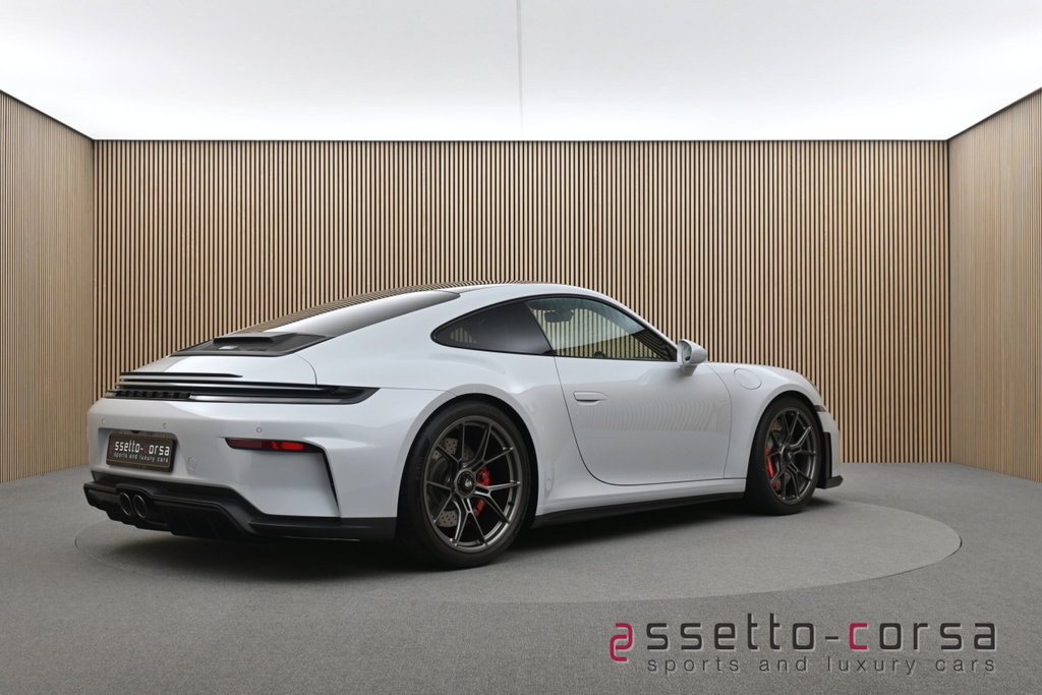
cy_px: 348
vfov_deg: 33.6
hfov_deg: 48.7
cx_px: 521
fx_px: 1151
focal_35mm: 40
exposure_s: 1/40
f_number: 4.5
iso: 400
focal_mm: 26.5
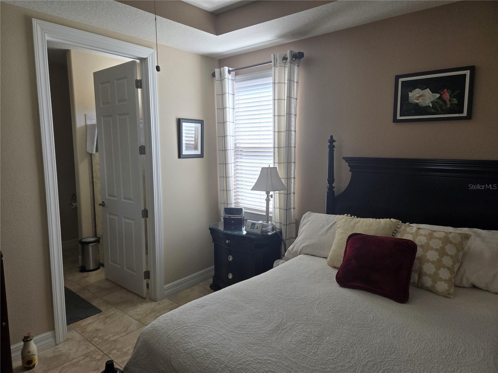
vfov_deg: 58.9
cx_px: 249
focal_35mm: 23
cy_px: 186
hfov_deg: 73.9
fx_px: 331
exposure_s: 1/180
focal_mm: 5.4
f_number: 1.8
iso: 80
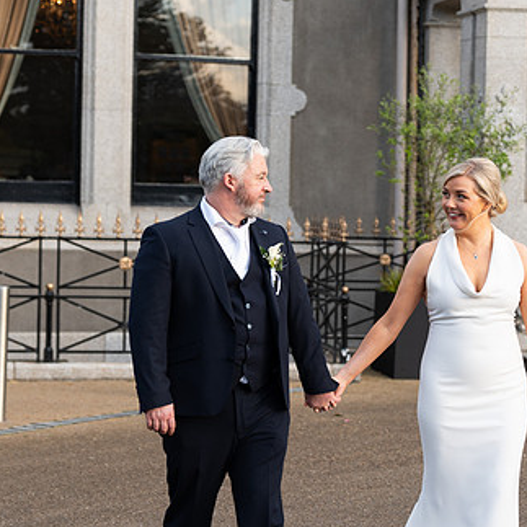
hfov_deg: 14.6
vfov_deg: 14.6
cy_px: 298
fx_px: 2050
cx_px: 431
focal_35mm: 119
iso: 125
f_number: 2.8
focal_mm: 52
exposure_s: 1/200
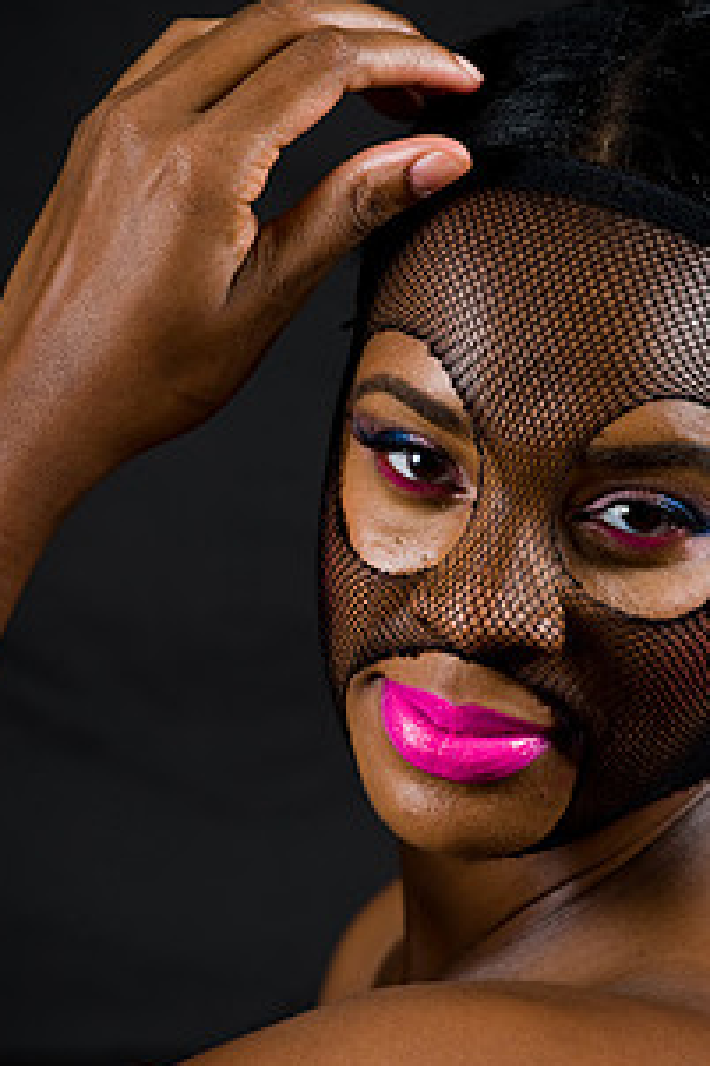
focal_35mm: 298
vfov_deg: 6.9
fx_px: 8825
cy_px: 551
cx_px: 394
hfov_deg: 4.6
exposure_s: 1/125
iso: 200
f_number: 5.6
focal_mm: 200
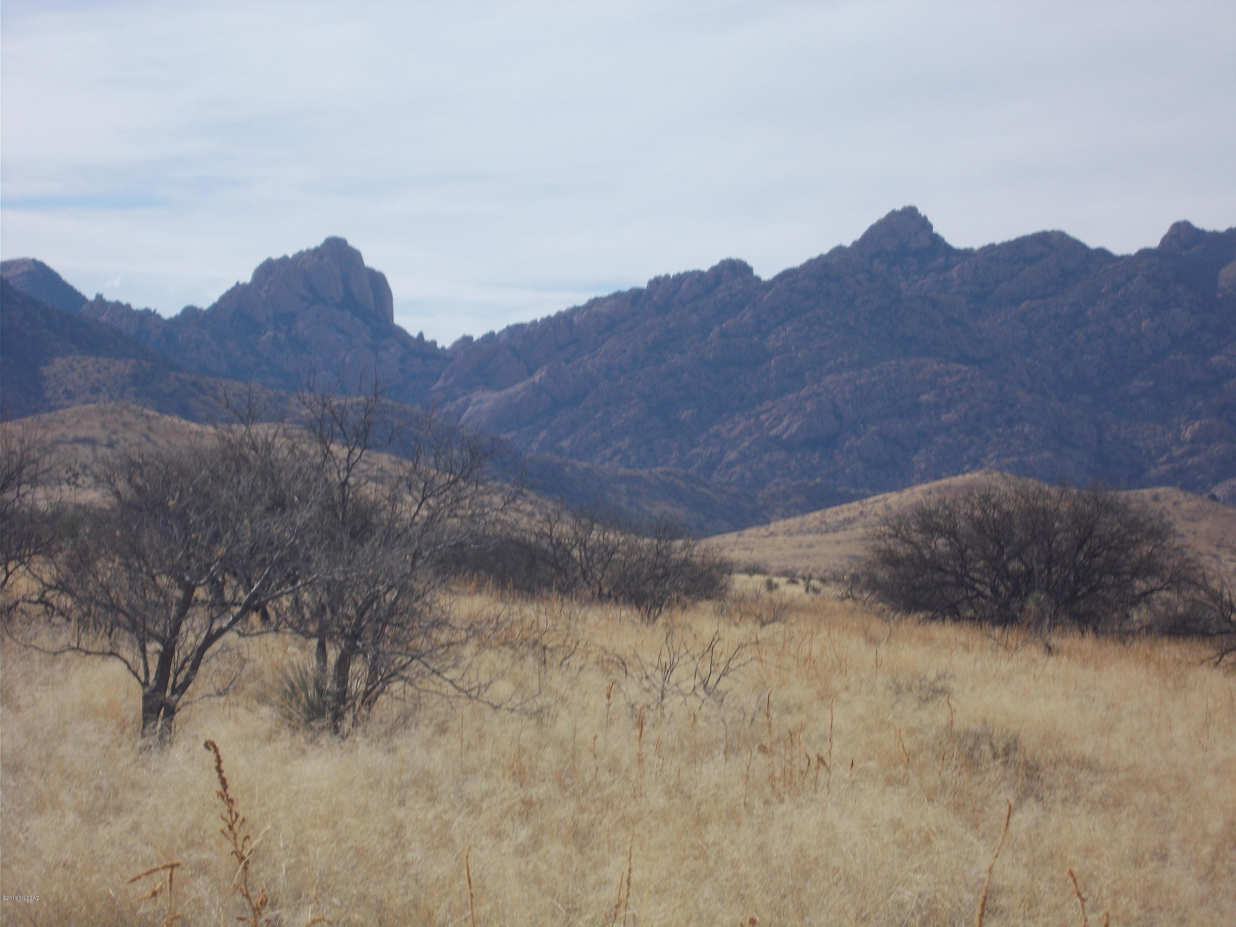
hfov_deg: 17.4
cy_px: 464
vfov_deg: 13.1
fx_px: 4035
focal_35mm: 113
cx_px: 618
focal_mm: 20.1
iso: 80
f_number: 15.5
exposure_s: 1/100
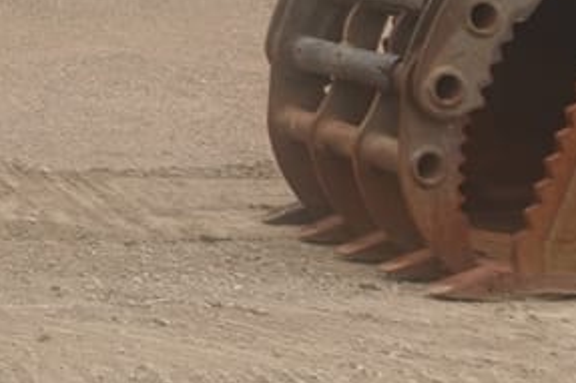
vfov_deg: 9.4
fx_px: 2143
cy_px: -455
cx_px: -662
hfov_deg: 12.8
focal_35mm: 134
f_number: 4
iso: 125
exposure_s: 1/250
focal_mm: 9.4
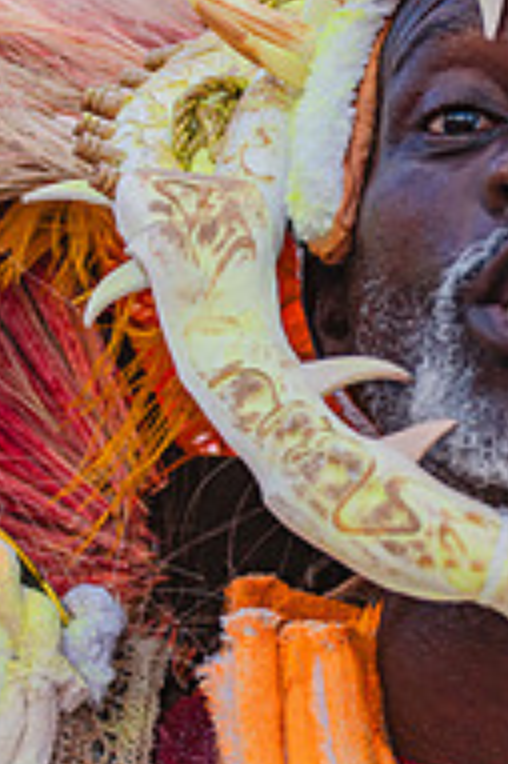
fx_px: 3499
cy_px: 500
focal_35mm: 165
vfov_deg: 12.4
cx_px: 374
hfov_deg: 8.3
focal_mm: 70
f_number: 5.6
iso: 640
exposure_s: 1/1600
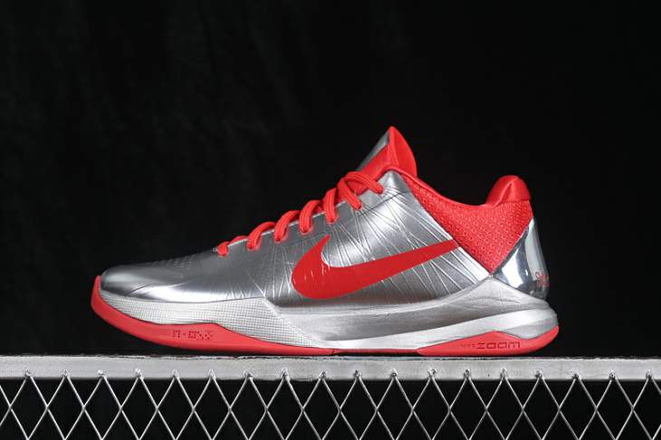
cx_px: 330
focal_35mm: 75
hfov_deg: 27.0
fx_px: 1376
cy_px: 220
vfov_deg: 18.2
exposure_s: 1/80
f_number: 7.1
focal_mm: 50
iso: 160
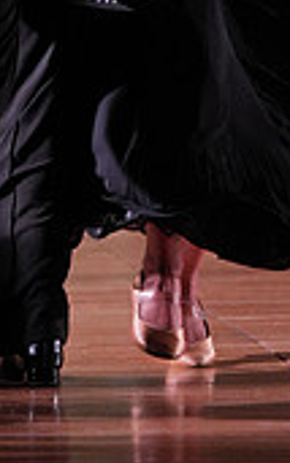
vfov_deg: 3.8
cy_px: -192
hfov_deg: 2.4
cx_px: 131
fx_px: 6962
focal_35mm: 551
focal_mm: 159
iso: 1600
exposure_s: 1/640
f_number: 2.8
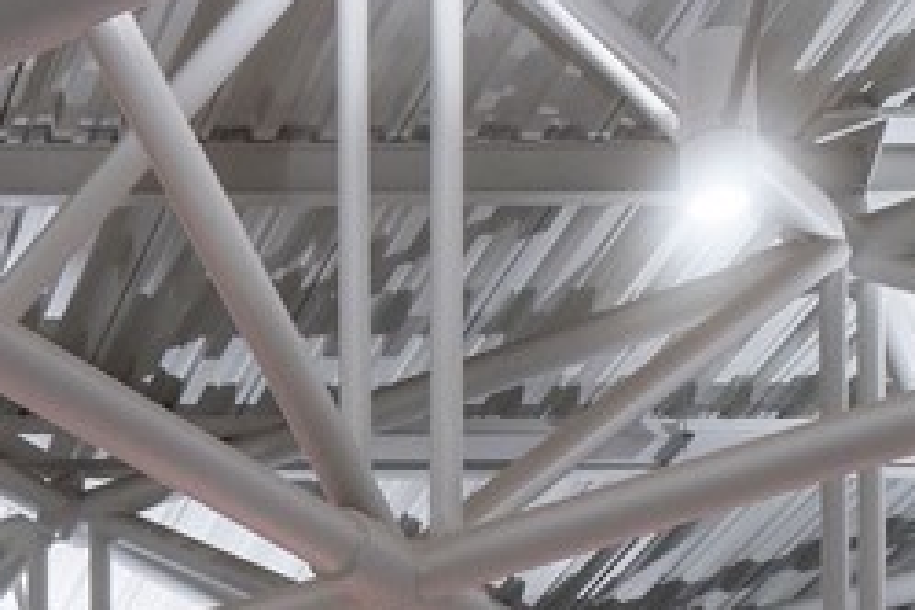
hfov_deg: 14.7
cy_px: 1279
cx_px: -461
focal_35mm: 130
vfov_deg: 9.7
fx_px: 3304
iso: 800
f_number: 7.1
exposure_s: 1/13
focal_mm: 24
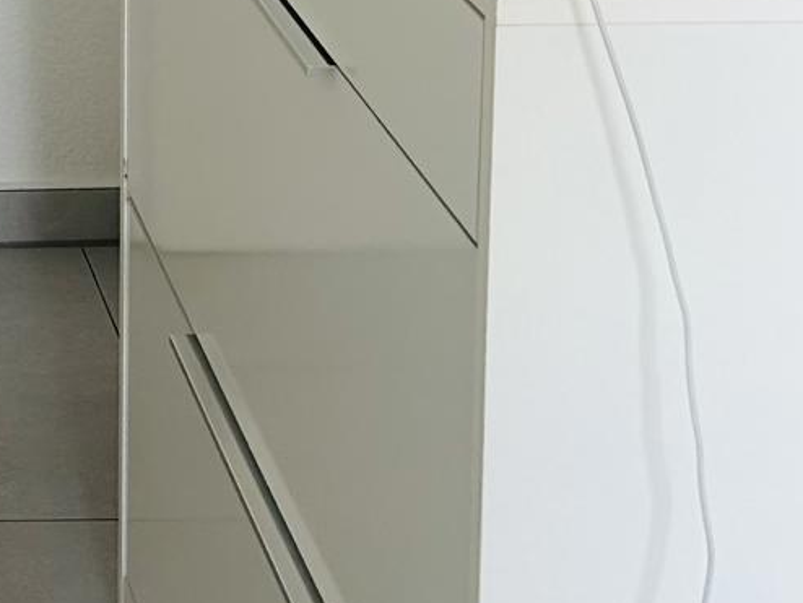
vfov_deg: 13.1
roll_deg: +1.6
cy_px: -518
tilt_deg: -8.0
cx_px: -441
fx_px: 2344
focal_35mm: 101
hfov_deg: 17.3
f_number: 1.5
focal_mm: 5.7
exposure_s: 1/121
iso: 80
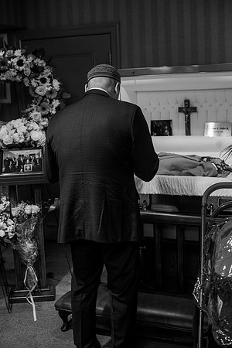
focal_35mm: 50
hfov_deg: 27.0
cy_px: 174
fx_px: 483
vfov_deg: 39.6
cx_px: 116
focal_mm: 50
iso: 1250
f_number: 3.5
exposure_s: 1/80
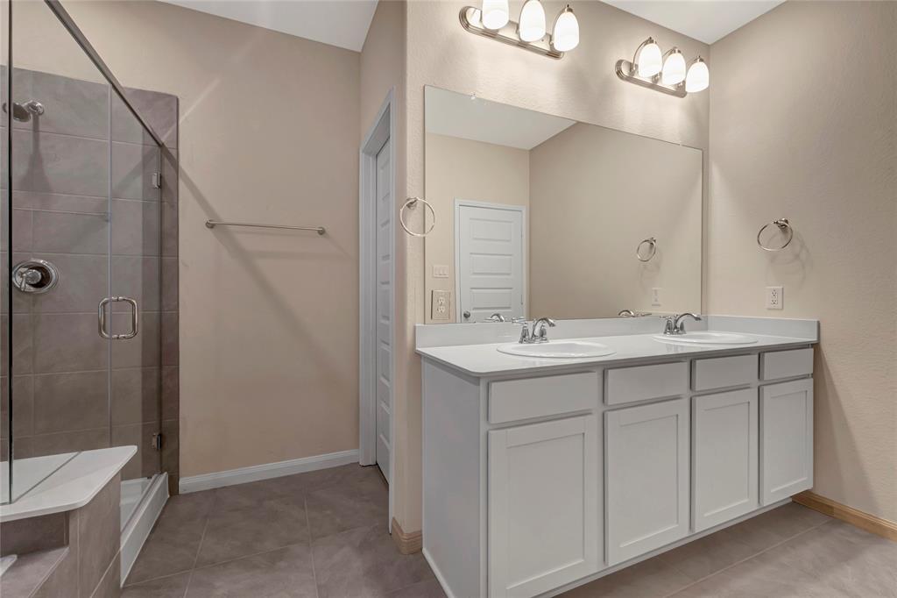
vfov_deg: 77.3
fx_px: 374
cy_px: 299
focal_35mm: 15
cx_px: 448
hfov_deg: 100.4
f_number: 8
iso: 200
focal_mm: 10
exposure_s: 1/50
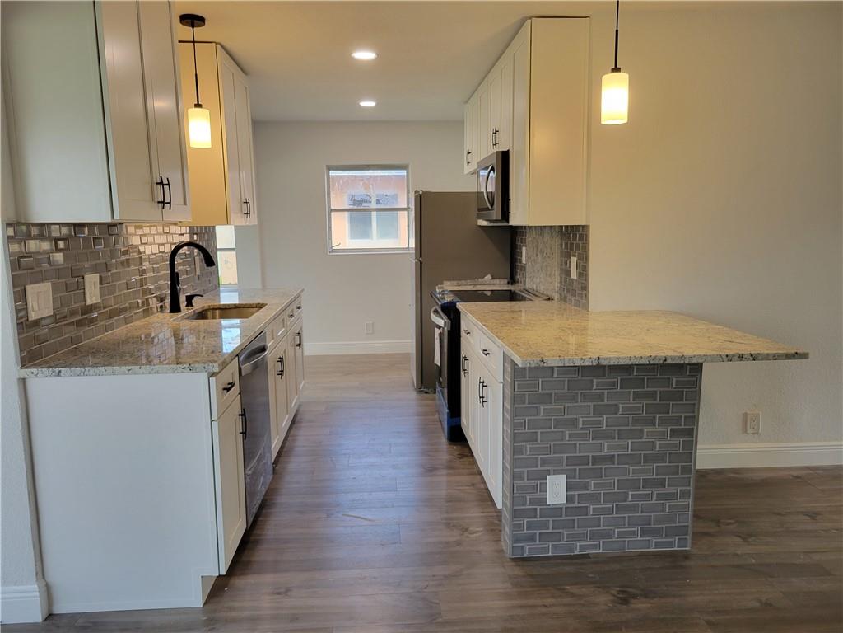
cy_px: 316
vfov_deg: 53.1
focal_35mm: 26
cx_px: 422
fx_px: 633
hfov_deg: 67.3
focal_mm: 5.4
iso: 125
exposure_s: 1/120
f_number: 1.8
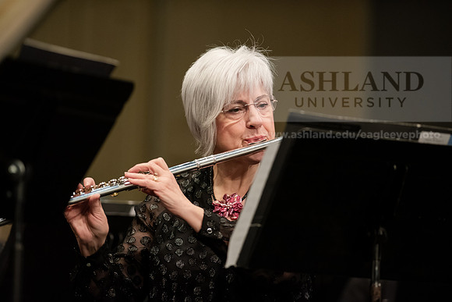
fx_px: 3767
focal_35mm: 300
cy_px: 151
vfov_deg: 4.6
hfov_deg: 6.9
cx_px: 226
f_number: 3.2
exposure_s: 1/320
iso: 3200
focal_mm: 300
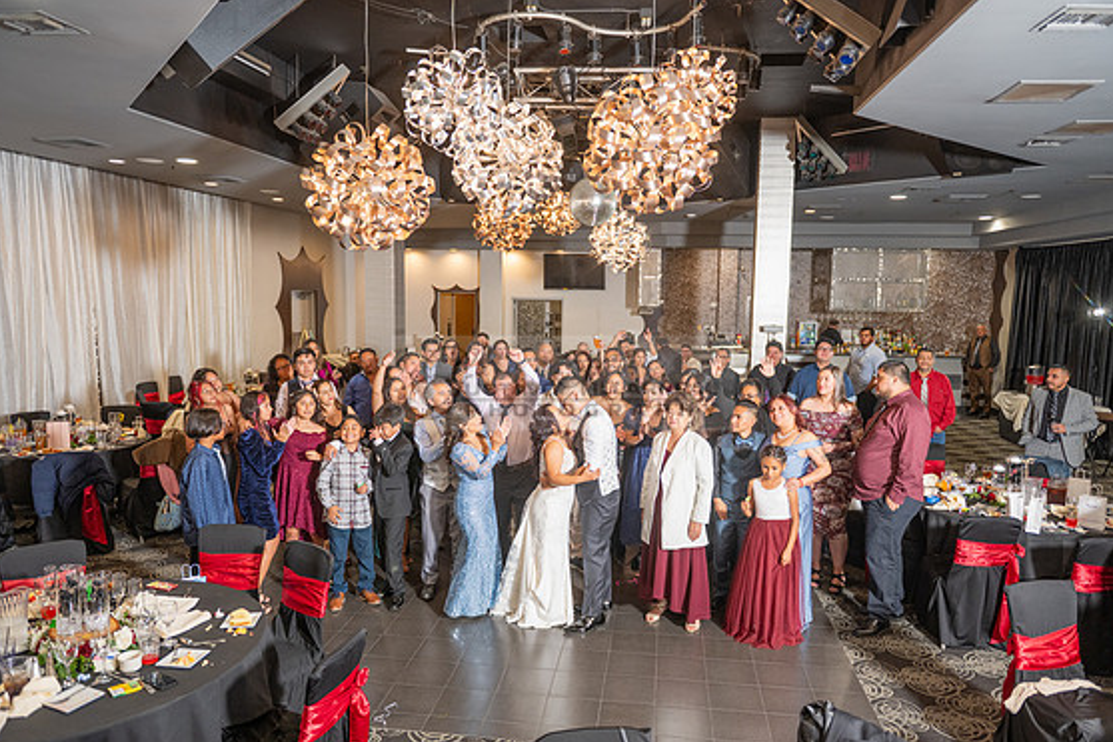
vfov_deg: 51.2
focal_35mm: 25
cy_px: 383
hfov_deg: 71.5
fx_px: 773
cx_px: 565
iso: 800
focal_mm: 24
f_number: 3.2
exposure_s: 1/160
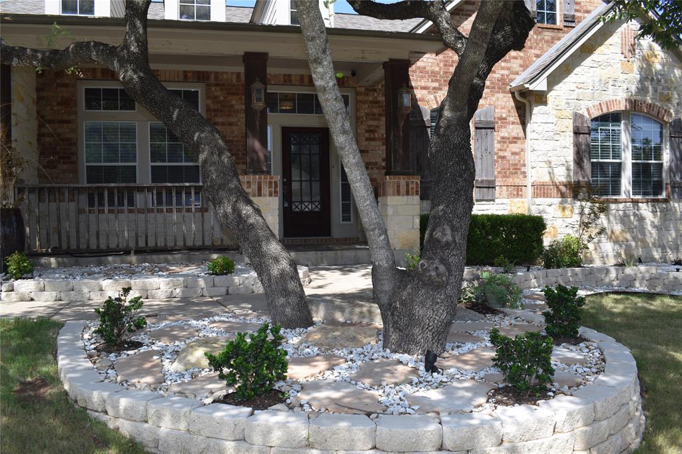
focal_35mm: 32
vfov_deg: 41.7
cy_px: 227
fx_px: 597
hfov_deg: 59.5
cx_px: 341
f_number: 8
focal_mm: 21
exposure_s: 1/250
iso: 200
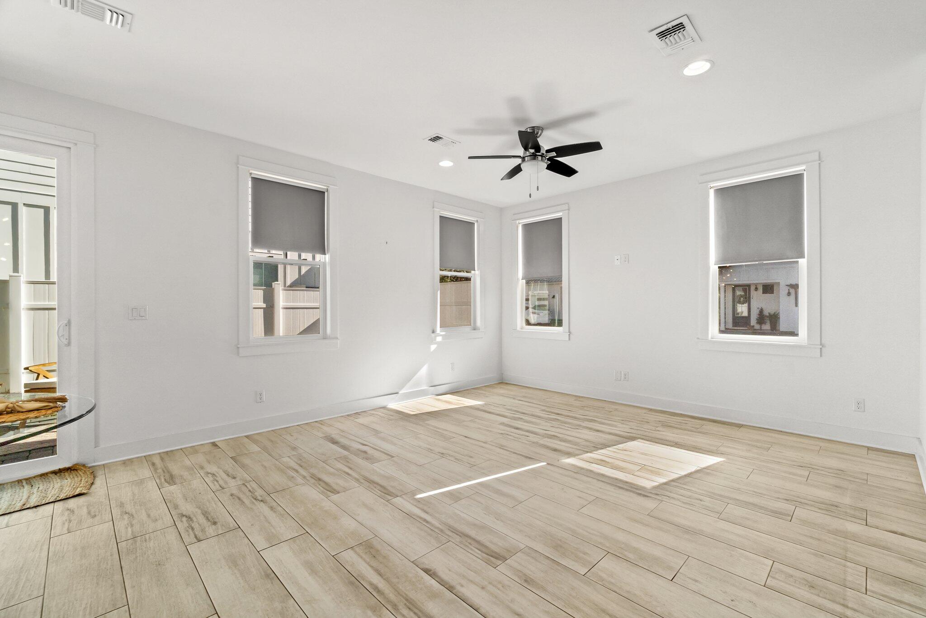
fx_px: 386
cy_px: 309
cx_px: 463
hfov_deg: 100.4
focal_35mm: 15
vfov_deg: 77.3
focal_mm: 10
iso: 400
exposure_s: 1/6
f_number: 9
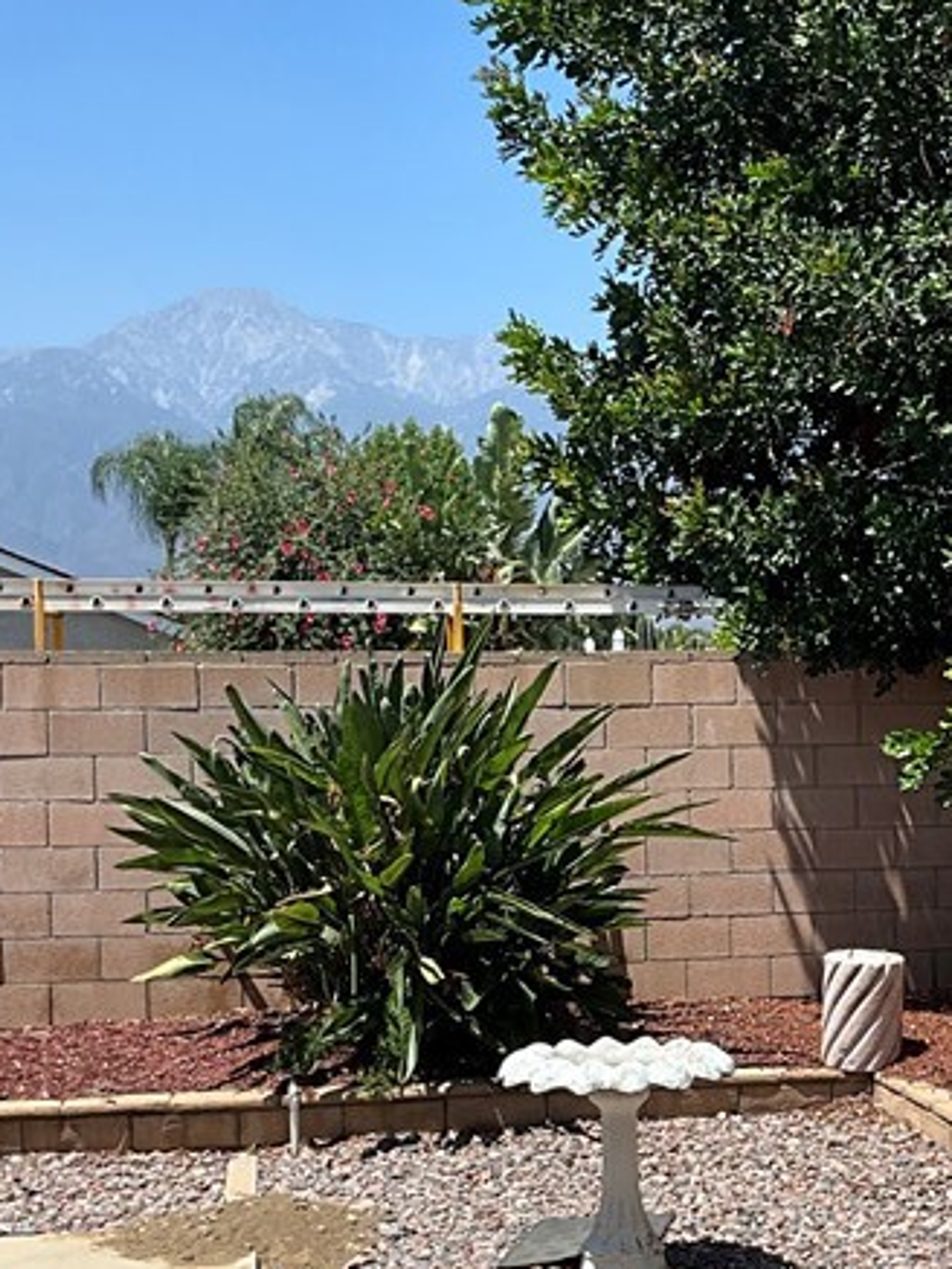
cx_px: 848
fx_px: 2492
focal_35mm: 68
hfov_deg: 21.2
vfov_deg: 28.3
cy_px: 891
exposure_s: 1/1786
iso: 25
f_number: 1.8
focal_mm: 3
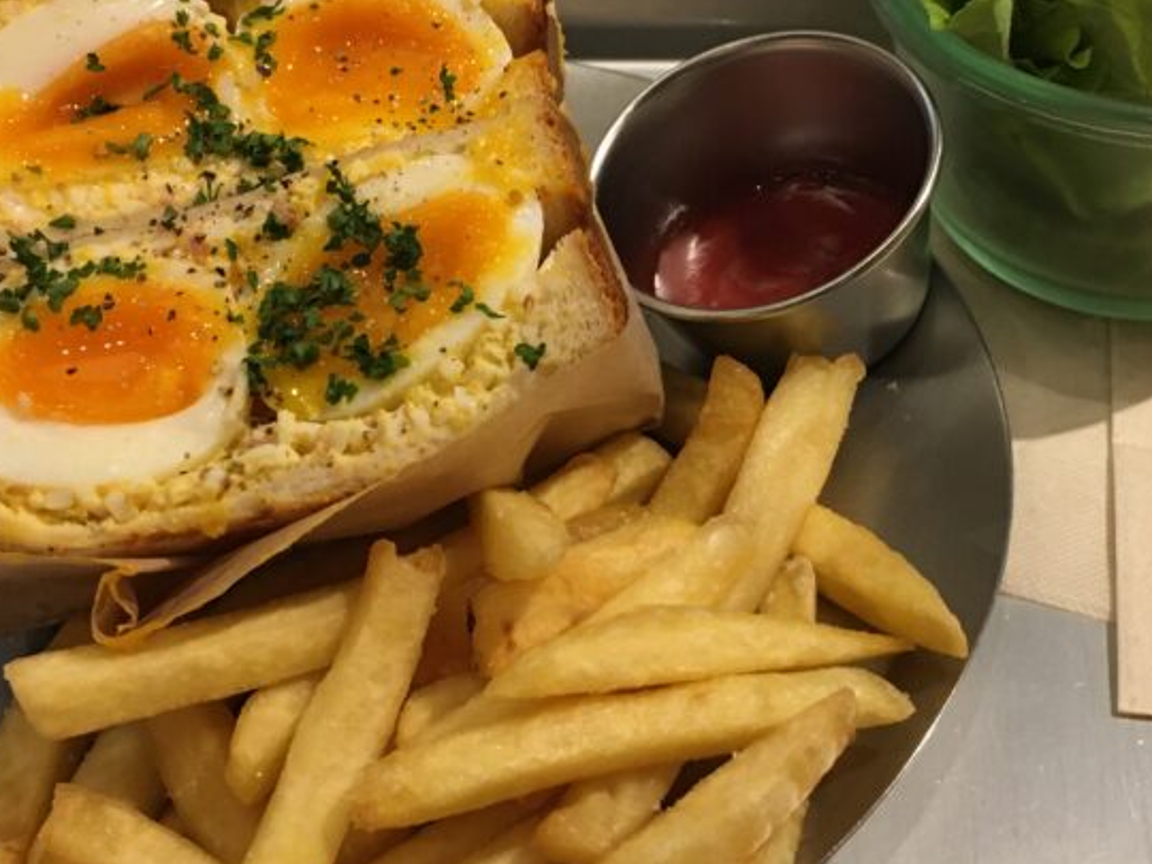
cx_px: 753
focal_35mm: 55
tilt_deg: -47.5
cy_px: 442
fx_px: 1830
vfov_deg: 26.6
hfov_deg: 34.7
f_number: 2.2
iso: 125
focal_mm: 4.15
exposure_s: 1/30
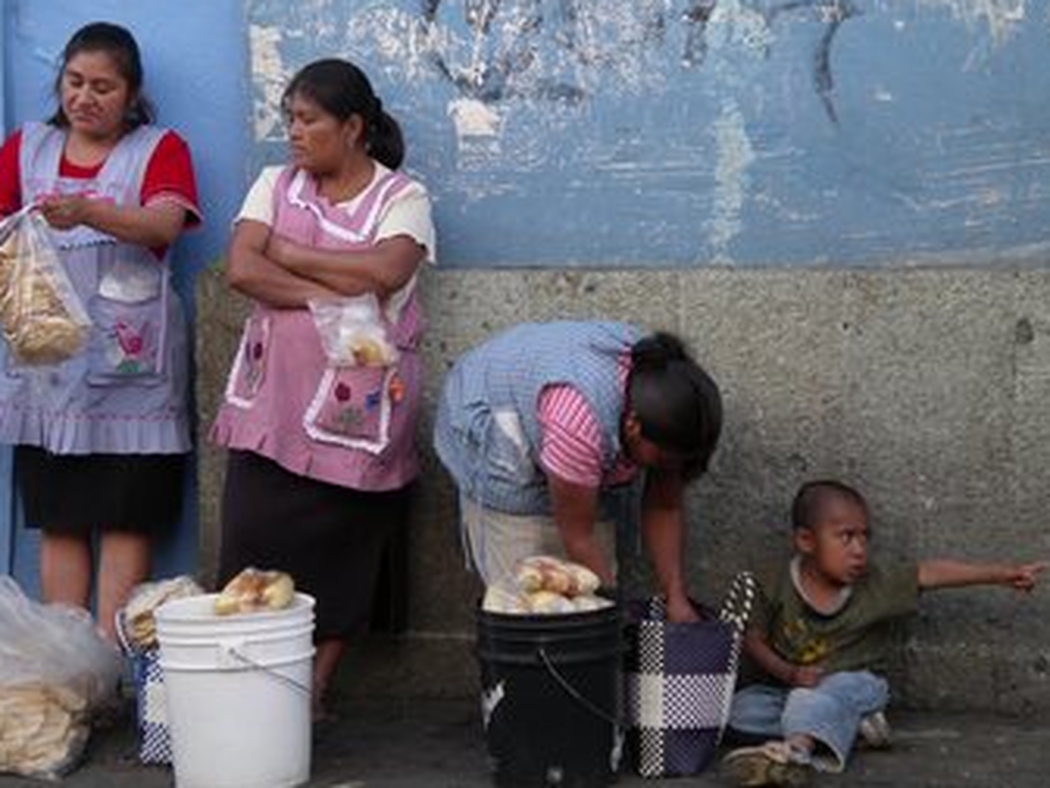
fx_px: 4004
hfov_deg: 14.9
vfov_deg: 11.2
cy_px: 378
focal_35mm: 132
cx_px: 473
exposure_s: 1/80
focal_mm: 23.8
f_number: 4
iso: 200
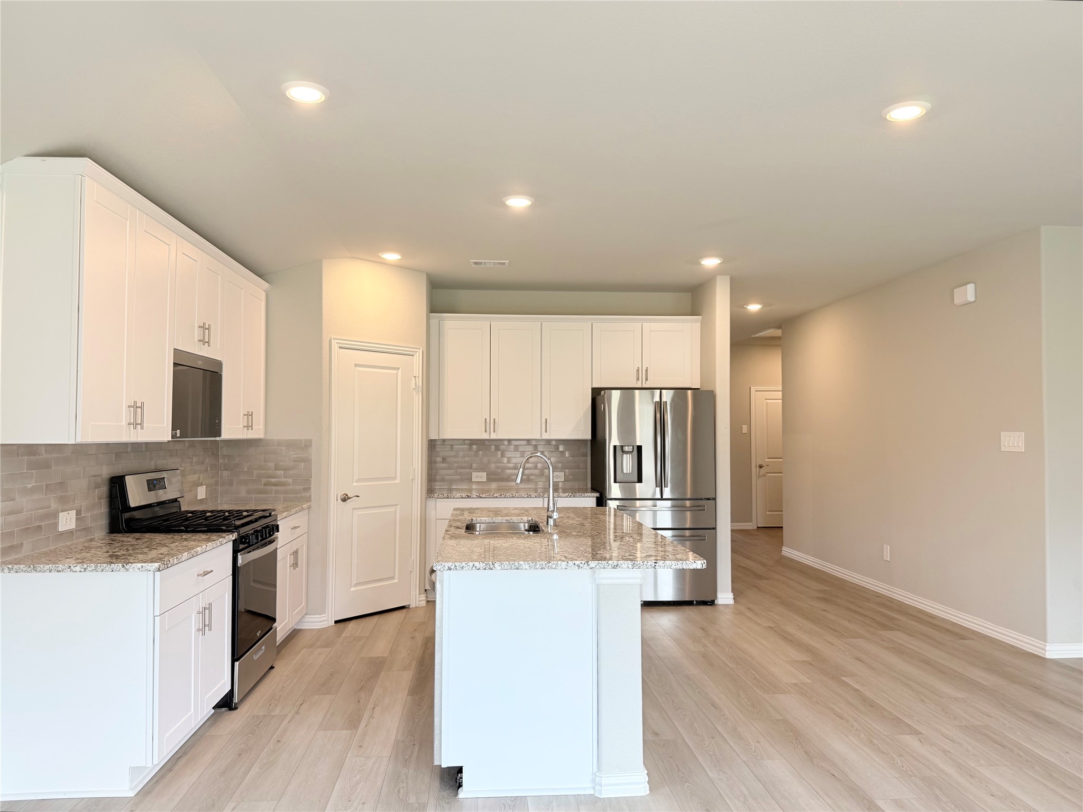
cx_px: 542
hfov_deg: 71.6
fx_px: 751
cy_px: 406
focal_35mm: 24
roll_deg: +0.3
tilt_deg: +2.7
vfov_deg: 56.8
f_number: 1.78
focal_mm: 6.76
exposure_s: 1/120
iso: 100
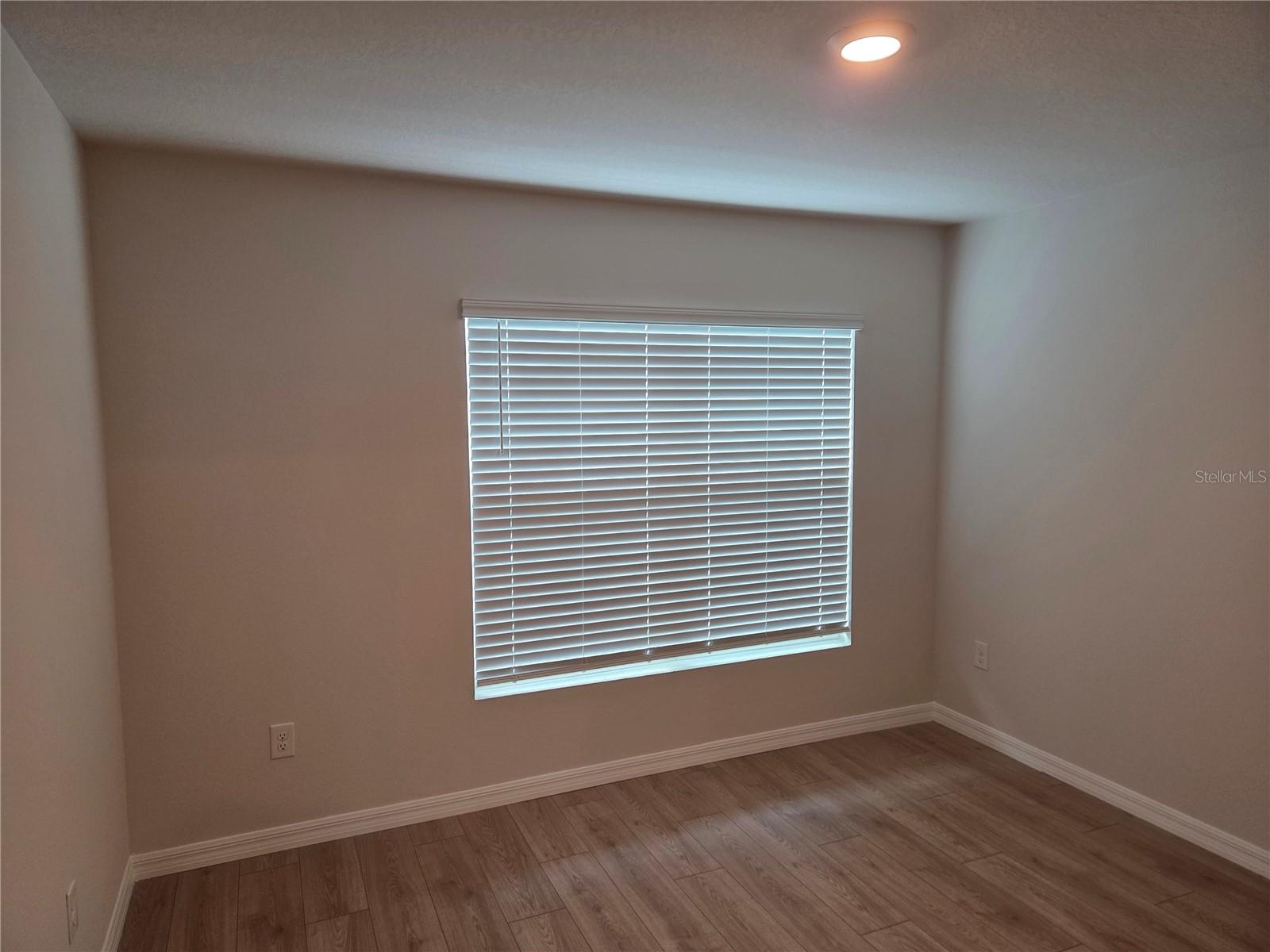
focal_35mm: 23
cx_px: 635
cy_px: 476
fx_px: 844
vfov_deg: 58.9
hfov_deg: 73.9
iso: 160
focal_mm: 5.4
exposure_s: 1/120
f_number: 1.8
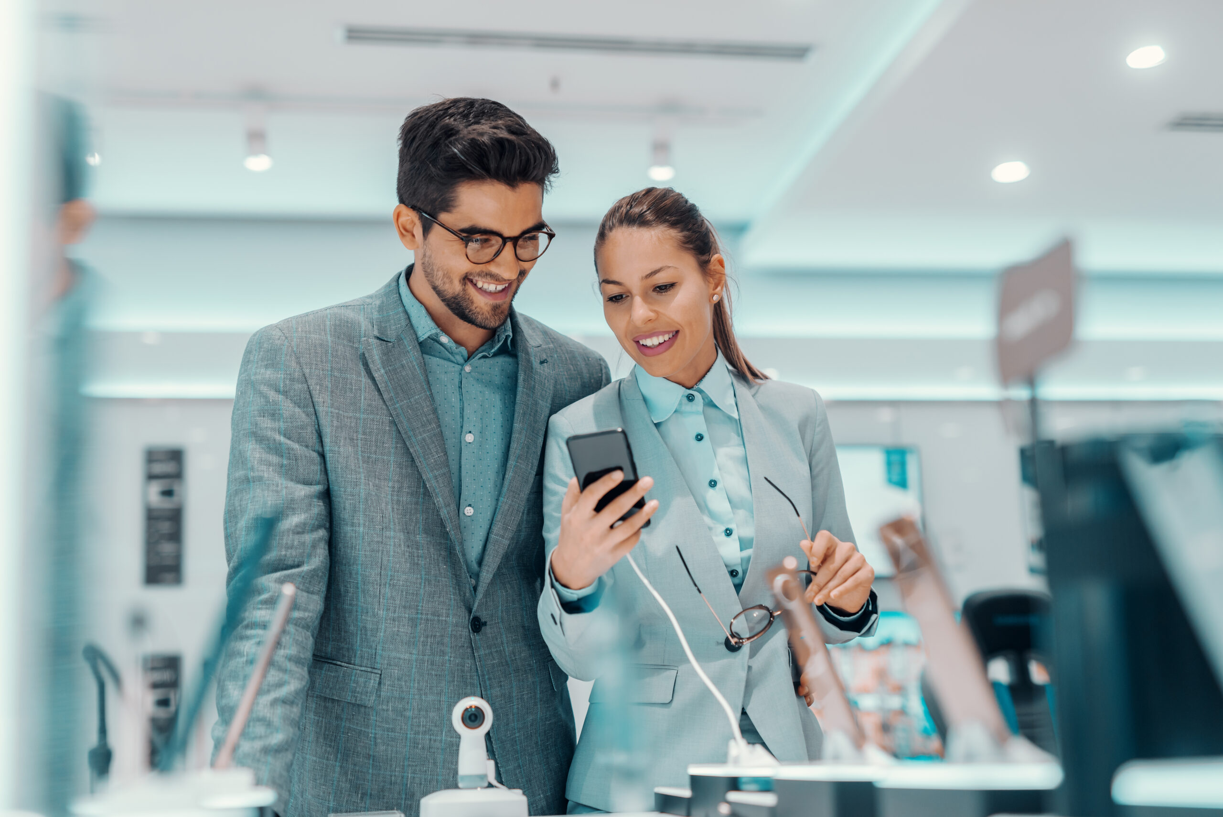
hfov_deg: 39.6
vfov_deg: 27.0
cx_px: 612
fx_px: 1699
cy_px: 408
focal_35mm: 50
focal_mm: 50
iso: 400
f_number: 2
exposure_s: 1/200
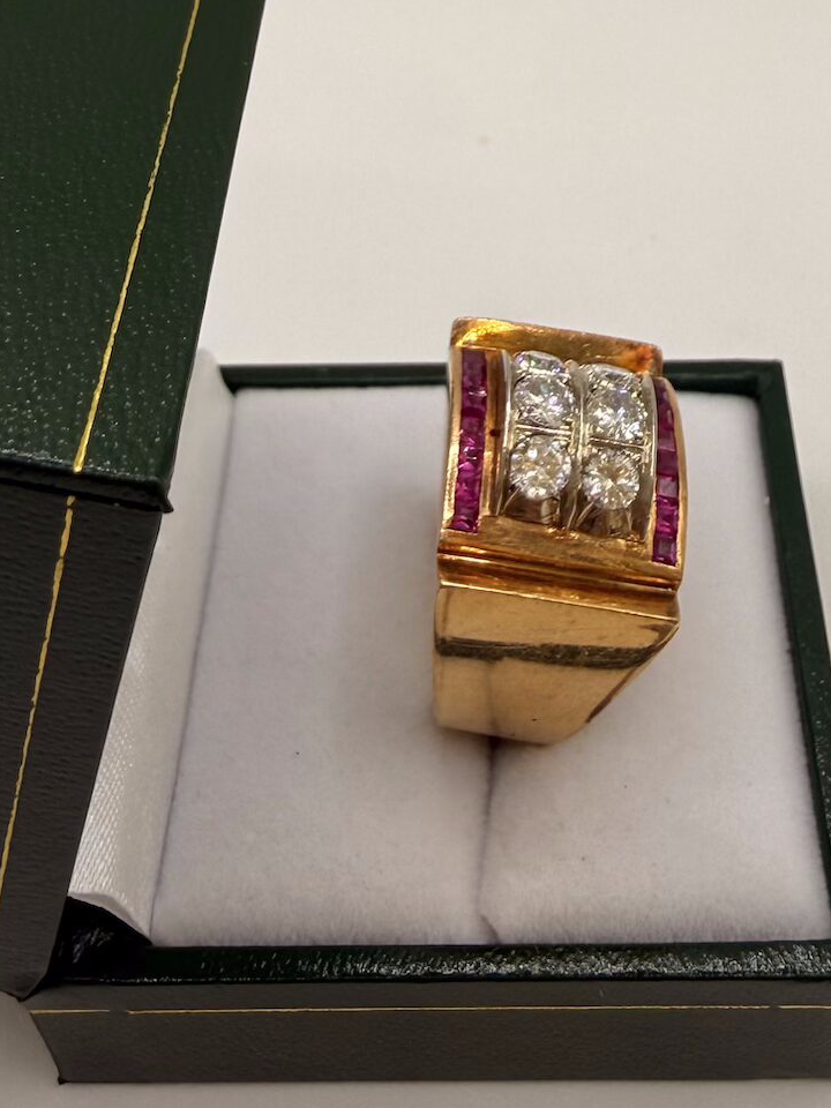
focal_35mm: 50
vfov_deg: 37.3
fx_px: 1600
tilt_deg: -36.7
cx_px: 494
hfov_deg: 29.0
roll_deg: +1.8
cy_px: 290
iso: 40
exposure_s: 1/231
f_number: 2.2
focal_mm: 2.22
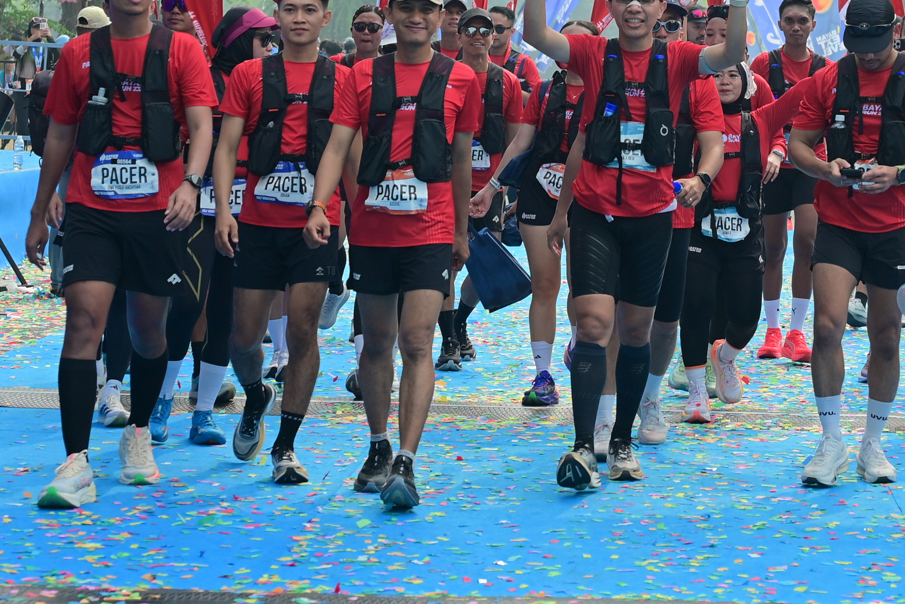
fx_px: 3144
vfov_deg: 10.7
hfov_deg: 16.3
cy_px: -177
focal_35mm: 125
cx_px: 708
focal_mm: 47
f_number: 4
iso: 160
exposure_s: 1/800
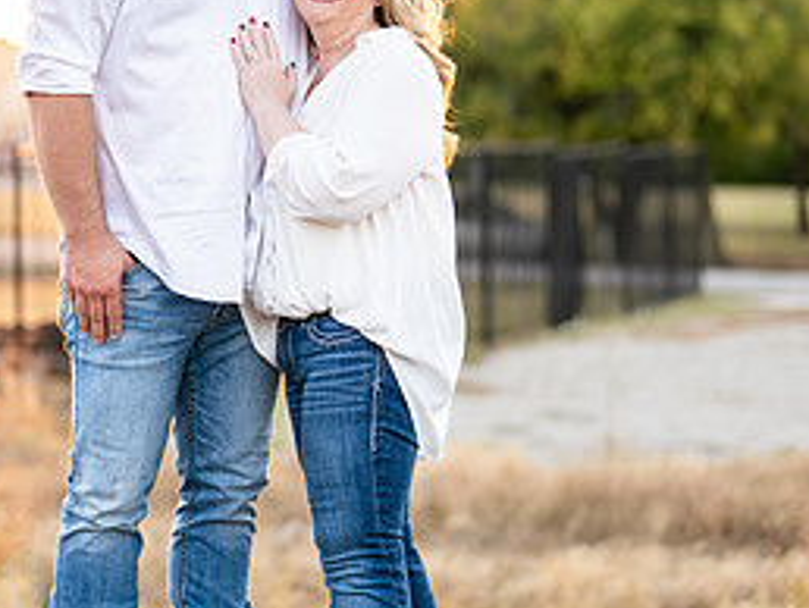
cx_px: 298
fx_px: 3018
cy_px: 239
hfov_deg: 15.3
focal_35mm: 129
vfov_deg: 11.5
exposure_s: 1/800
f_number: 1.2
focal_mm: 50
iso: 200
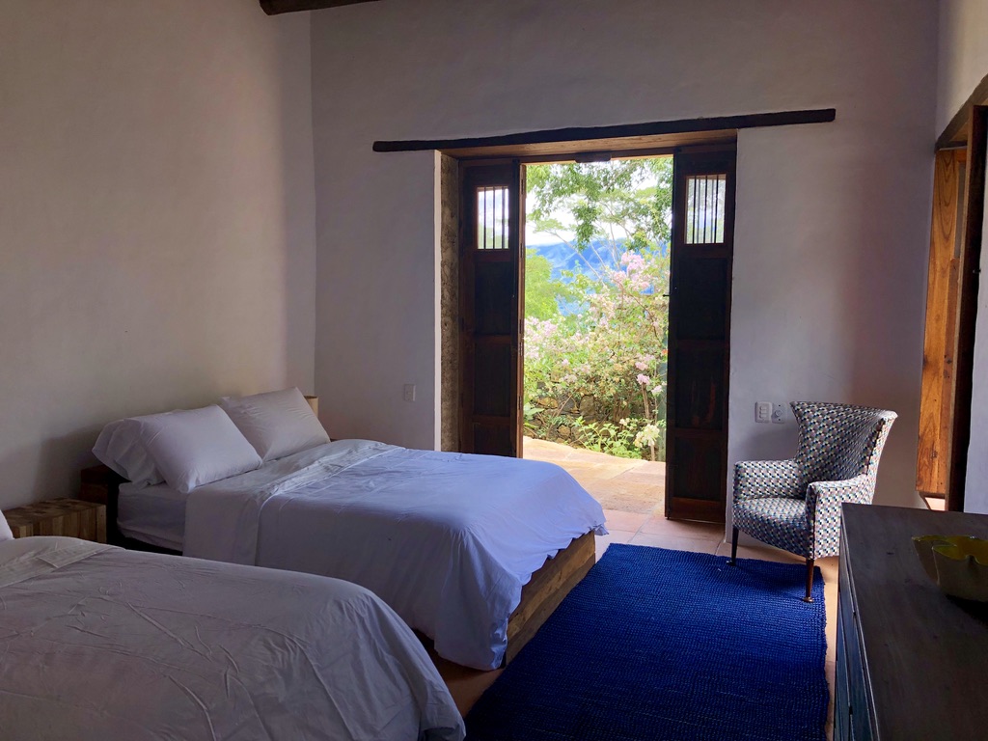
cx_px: 494
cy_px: 370
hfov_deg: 63.4
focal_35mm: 28
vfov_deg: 49.7
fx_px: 799
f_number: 1.8
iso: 20
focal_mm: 4
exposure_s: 1/175
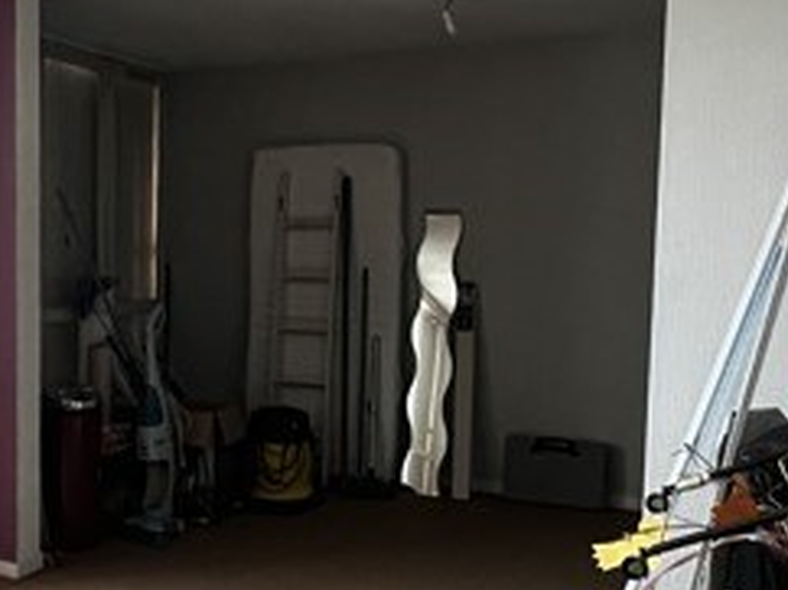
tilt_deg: -4.2
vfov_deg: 33.5
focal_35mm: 43
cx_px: 147
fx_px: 978
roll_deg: +0.4
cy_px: 319
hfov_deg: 41.8
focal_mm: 1.57
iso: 1000
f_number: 1.8
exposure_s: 1/58
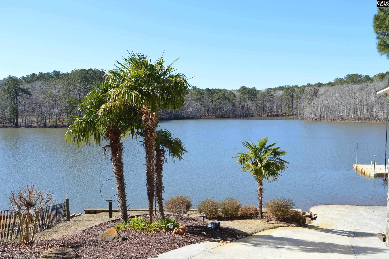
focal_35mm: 33
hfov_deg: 57.3
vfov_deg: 39.9
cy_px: 130
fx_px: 356
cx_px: 194
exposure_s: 1/200
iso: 100
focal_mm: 22
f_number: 7.1
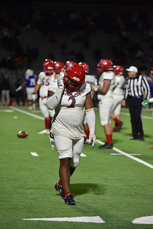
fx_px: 1020
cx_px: 76
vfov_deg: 12.8
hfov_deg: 8.6
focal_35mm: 160
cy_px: 114
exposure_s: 1/500
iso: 1800
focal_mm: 160
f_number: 2.8
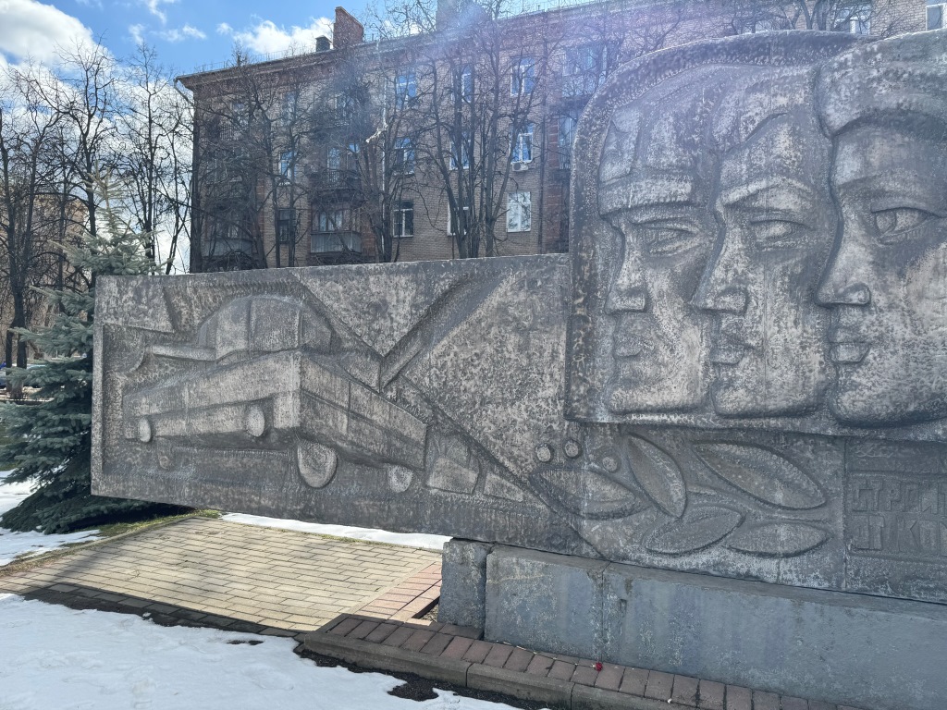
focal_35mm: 24
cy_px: 355
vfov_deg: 56.8
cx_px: 474
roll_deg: -0.7
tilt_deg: +0.3
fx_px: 657
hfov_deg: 71.6
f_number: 1.78
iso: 80
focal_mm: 6.76
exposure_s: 1/2331
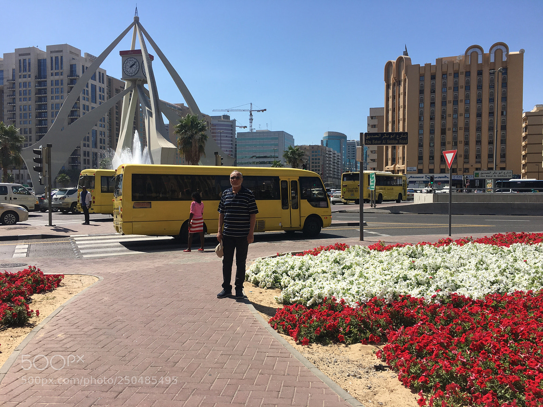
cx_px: 272
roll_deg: -0.4
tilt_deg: -1.7
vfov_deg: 48.2
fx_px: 455
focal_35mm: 29
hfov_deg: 61.7
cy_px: 204
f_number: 2.2
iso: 25
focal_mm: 4.15
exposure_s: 1/2079
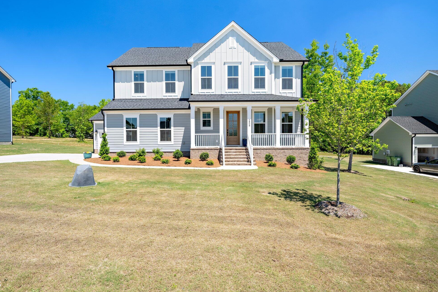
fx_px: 243
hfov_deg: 83.9
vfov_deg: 61.9
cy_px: 144
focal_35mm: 20
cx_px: 208
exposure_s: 1/2000
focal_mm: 19
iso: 640
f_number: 7.1
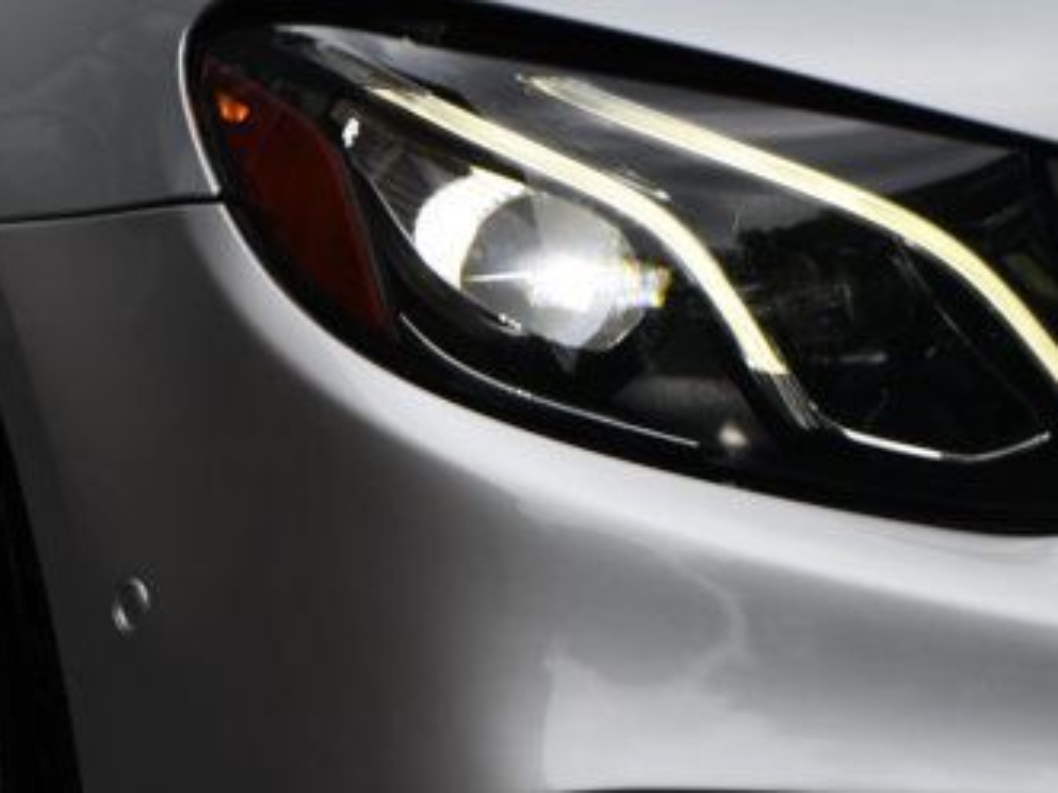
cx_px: 726
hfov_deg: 5.9
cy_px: 273
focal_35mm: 335
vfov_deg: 4.4
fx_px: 10235
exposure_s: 1/250
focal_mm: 120
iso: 200
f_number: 8
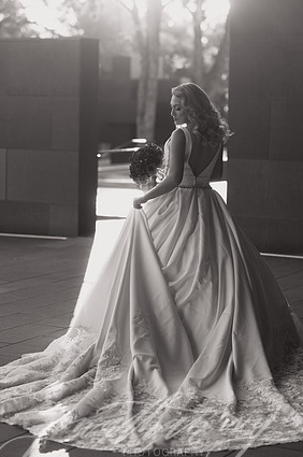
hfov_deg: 15.1
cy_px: 226
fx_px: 1140
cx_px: 151
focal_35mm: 90
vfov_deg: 22.7
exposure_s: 1/200
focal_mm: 85
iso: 50
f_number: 2.5
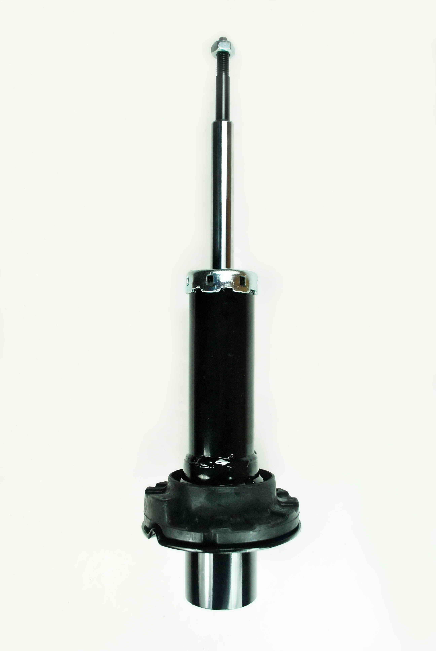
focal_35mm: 33
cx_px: 218
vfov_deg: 57.2
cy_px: 326
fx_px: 598
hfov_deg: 40.1
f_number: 6.3
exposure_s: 1/160
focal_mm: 22
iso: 200
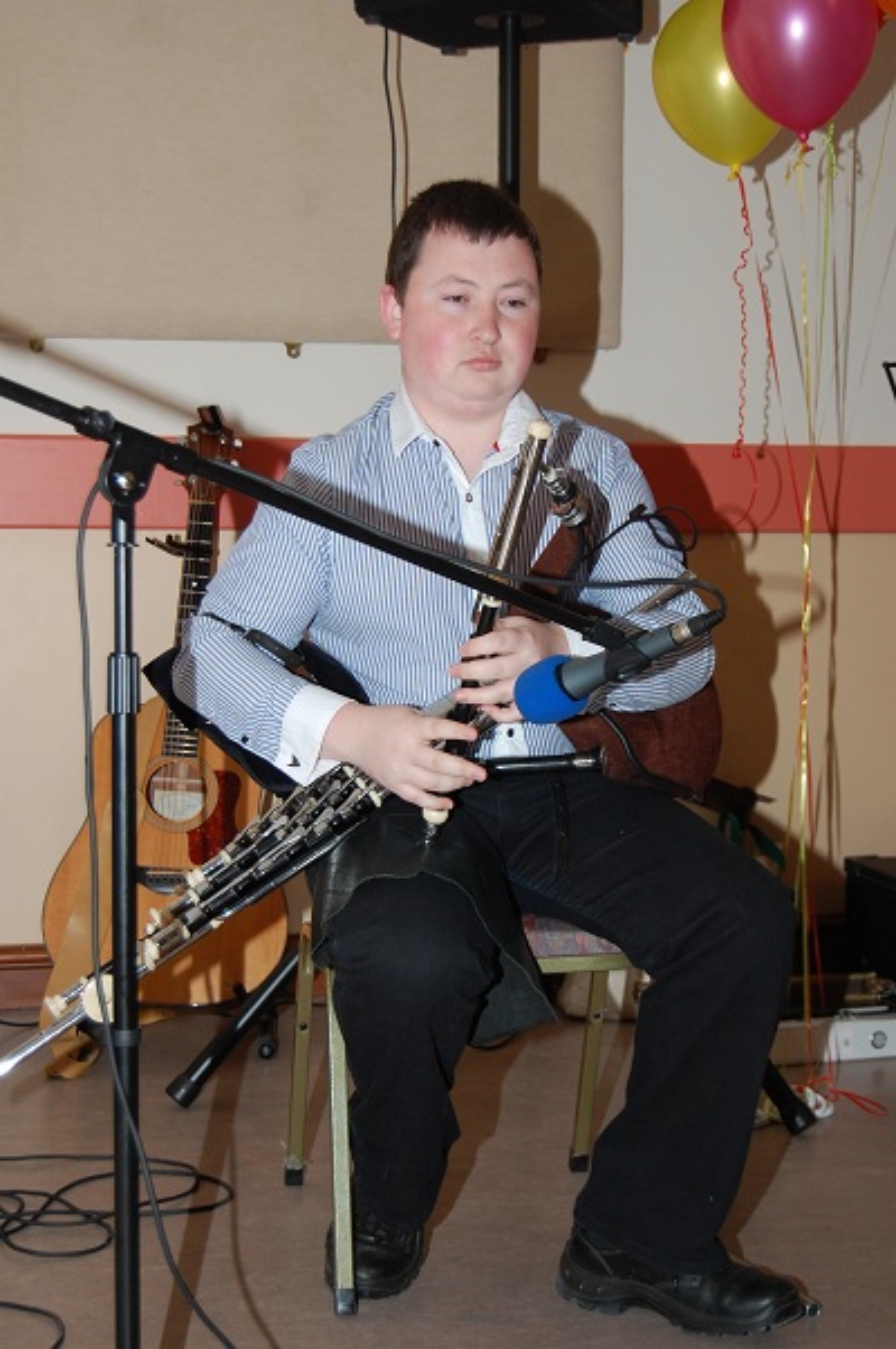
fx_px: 2133
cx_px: 448
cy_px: 674
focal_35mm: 57
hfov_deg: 23.7
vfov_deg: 35.1
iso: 400
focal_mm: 38
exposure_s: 1/60
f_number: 5
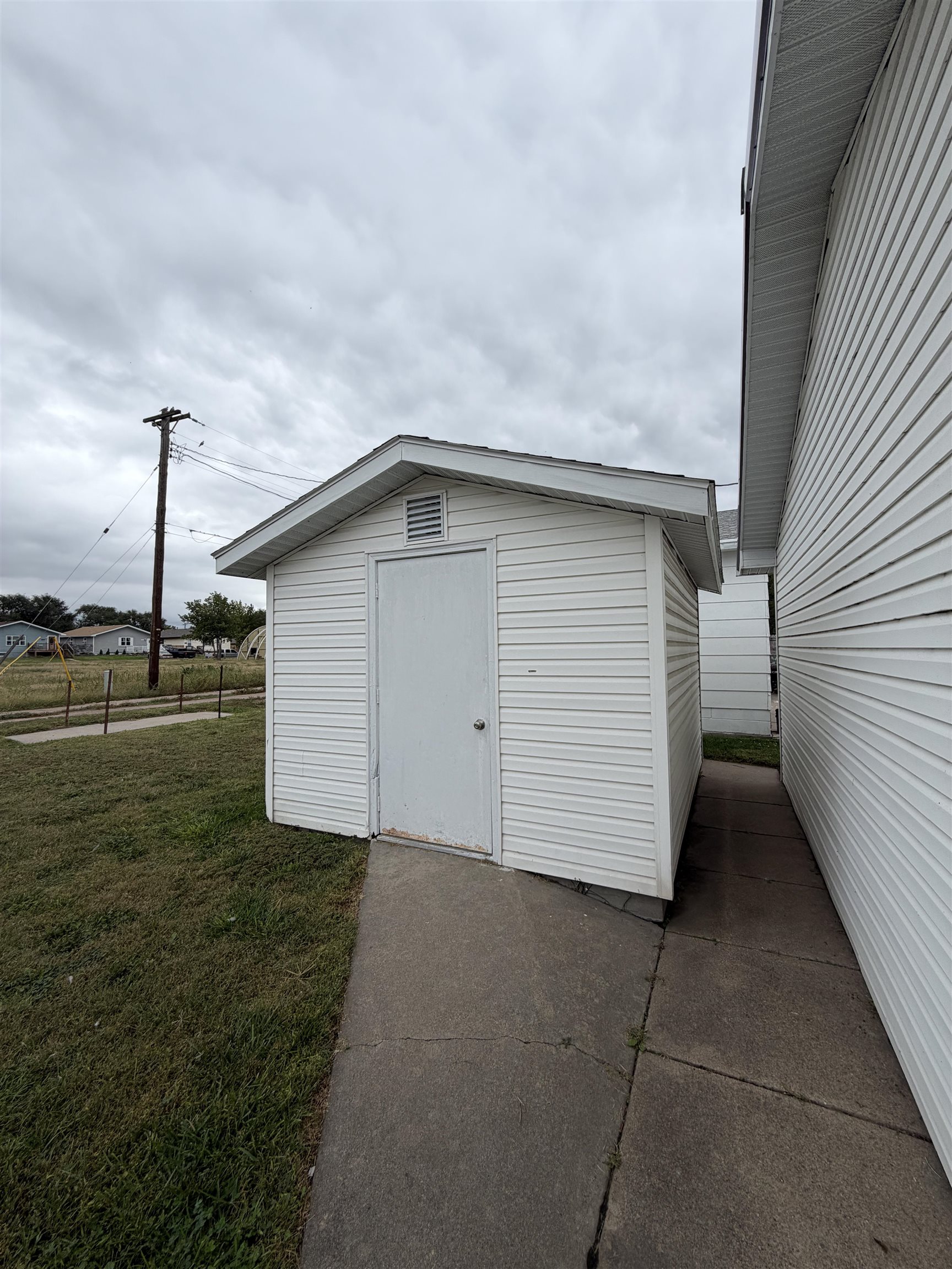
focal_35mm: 14
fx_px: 513
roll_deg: +1.3
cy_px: 634
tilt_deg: +2.0
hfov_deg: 85.7
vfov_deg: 102.1
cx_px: 476
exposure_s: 1/502
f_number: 2.2
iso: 50
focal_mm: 2.22
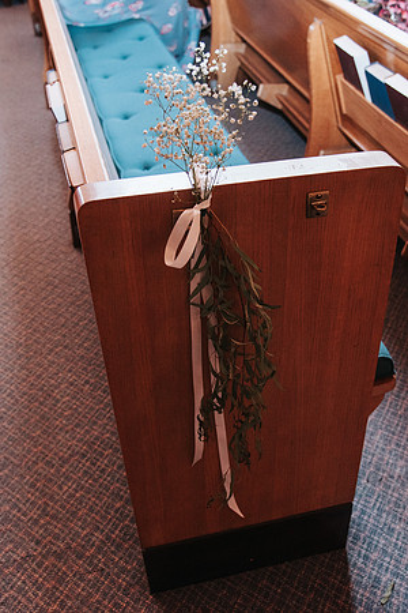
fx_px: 764
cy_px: 306
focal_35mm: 45
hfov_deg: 29.9
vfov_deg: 43.6
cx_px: 231
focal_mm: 30
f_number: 4
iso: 1000
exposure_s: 1/200
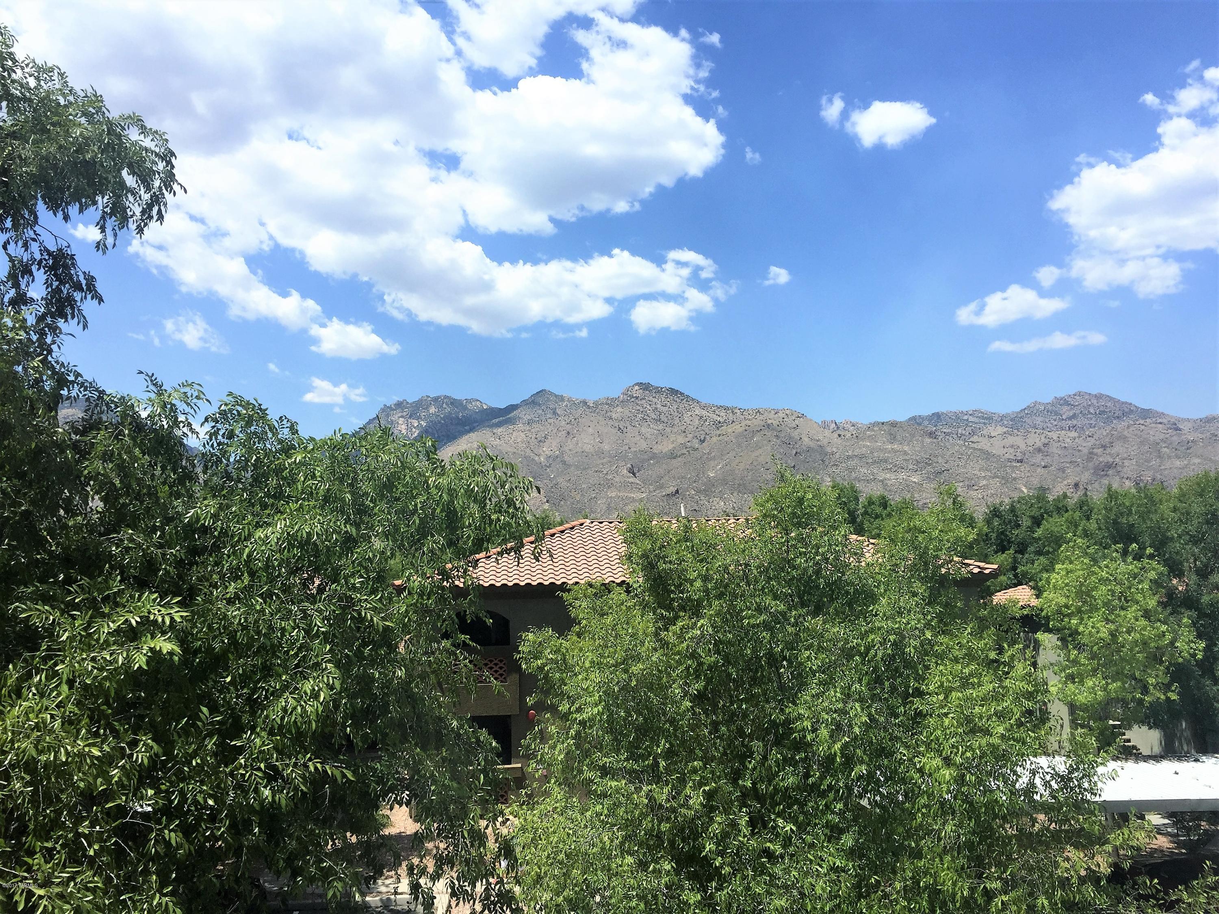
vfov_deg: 48.2
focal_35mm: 29
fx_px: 1021
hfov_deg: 61.7
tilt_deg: +7.1
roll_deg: +1.4
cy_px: 457
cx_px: 610
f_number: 2.2
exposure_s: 1/2475
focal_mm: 4.15
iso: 32
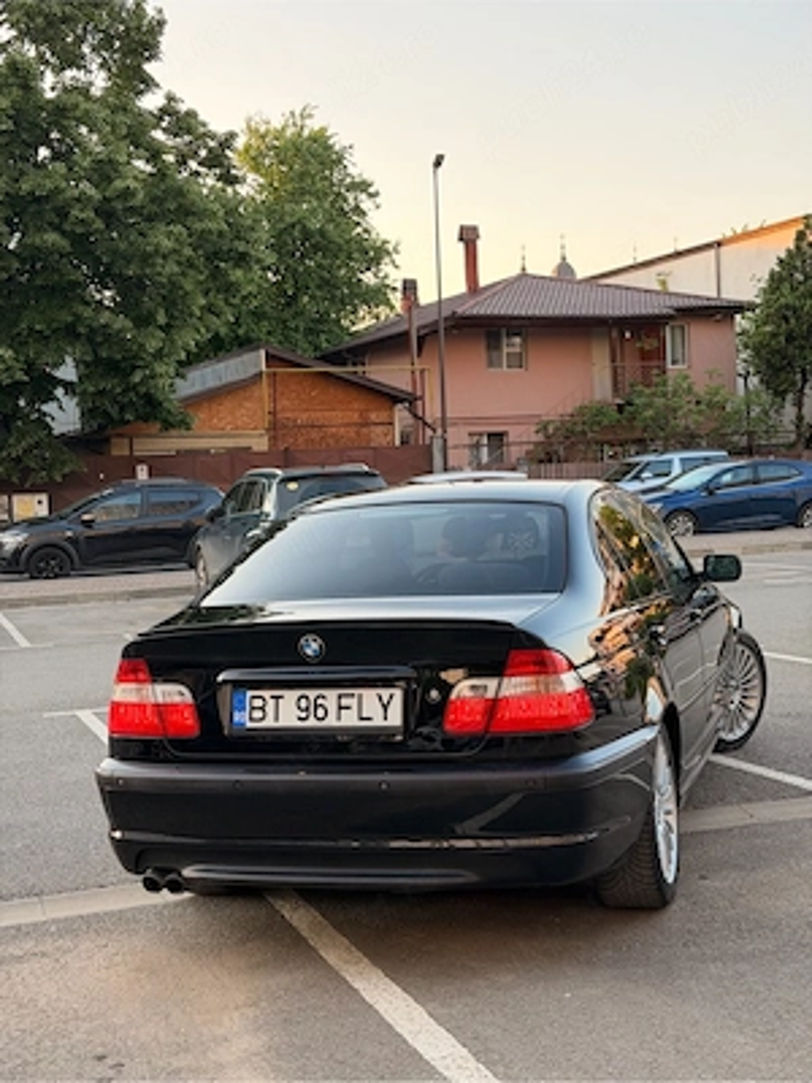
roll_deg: +1.6
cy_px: 542
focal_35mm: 48
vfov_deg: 39.7
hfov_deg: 30.3
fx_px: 1501
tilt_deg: -3.0
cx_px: 406
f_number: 1.78
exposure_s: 1/161
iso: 50
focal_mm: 6.76
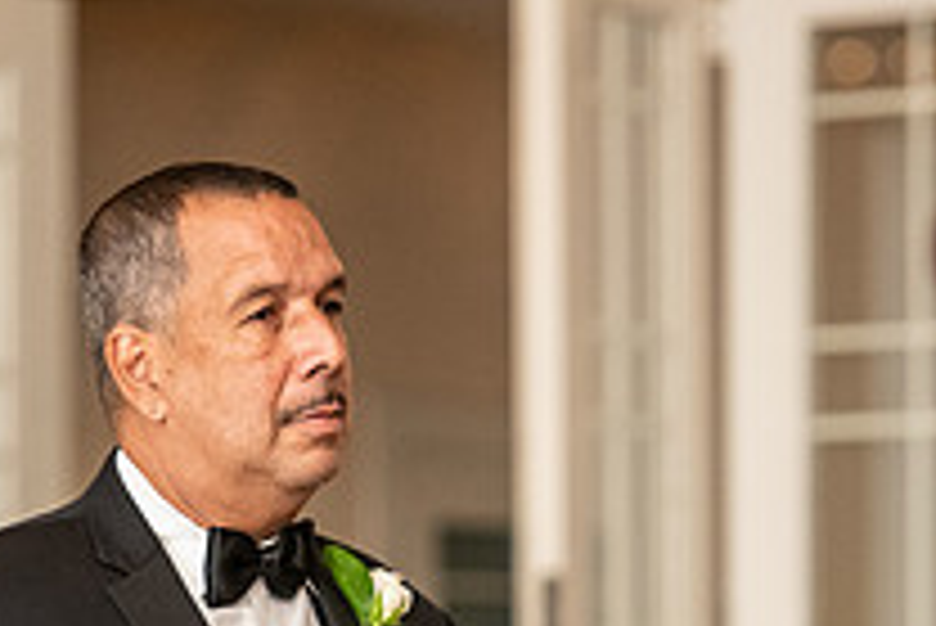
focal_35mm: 419
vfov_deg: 3.3
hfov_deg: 4.9
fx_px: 10901
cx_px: 270
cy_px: 759
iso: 3200
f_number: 2.8
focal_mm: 150
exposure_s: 1/500
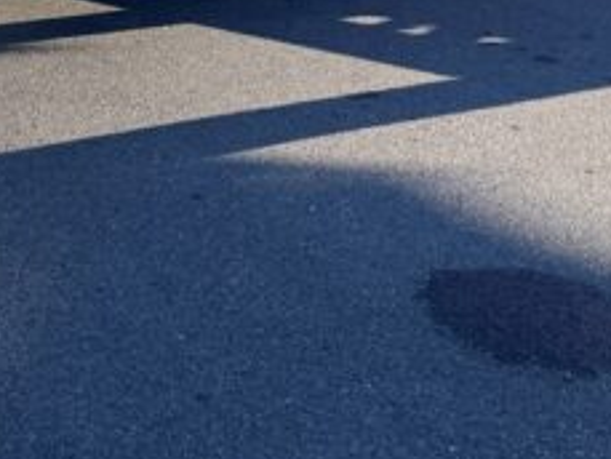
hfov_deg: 26.7
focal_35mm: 68
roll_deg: +2.1
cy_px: -96
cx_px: -24
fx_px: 1201
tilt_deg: -7.9
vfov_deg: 20.2
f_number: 1.6
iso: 32
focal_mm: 4.2
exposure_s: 1/1795
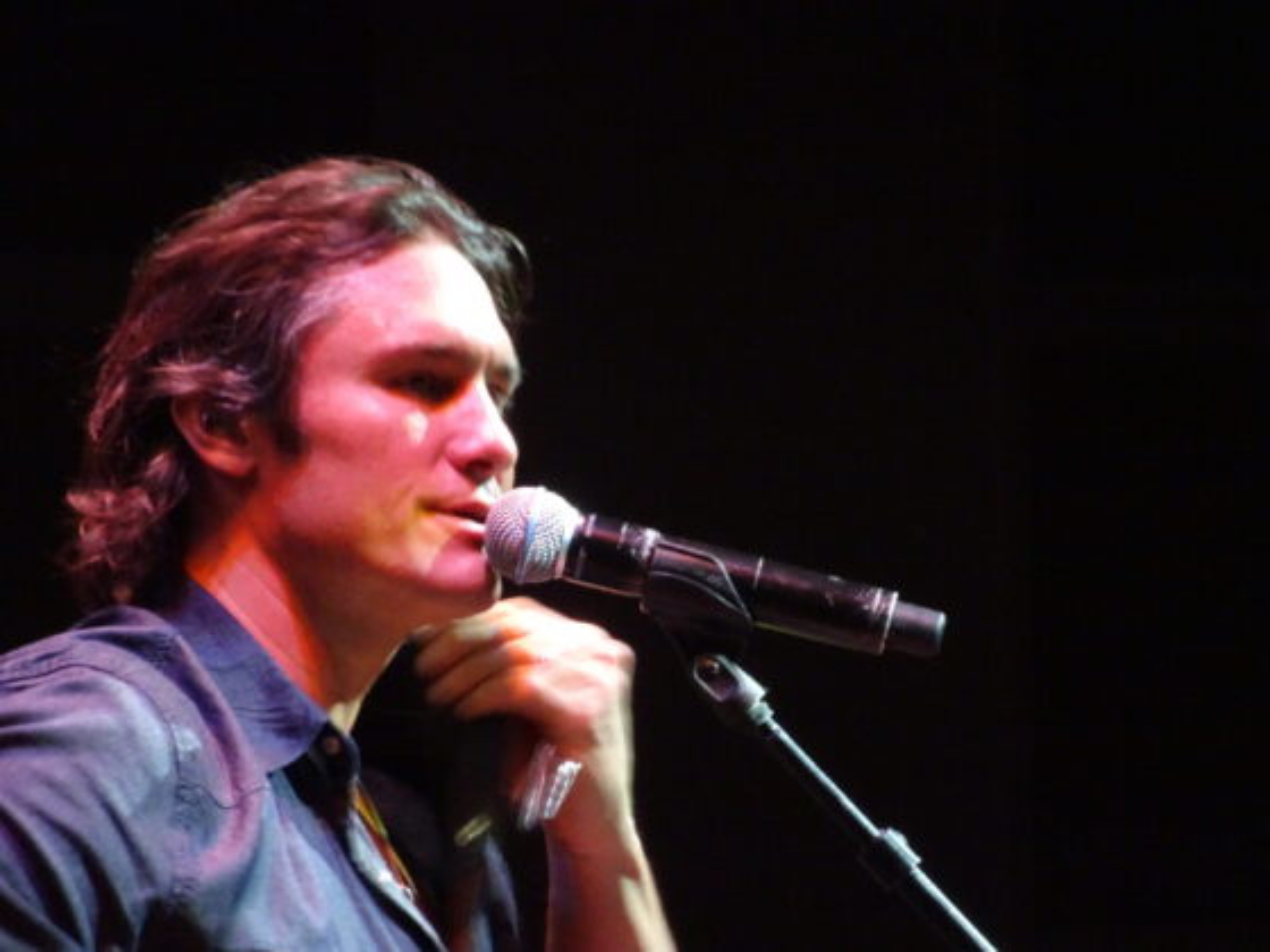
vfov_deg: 2.7
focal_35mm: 556
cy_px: 476
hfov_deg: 3.6
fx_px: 20399
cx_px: 635
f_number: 6.3
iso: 1600
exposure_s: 1/15
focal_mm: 95
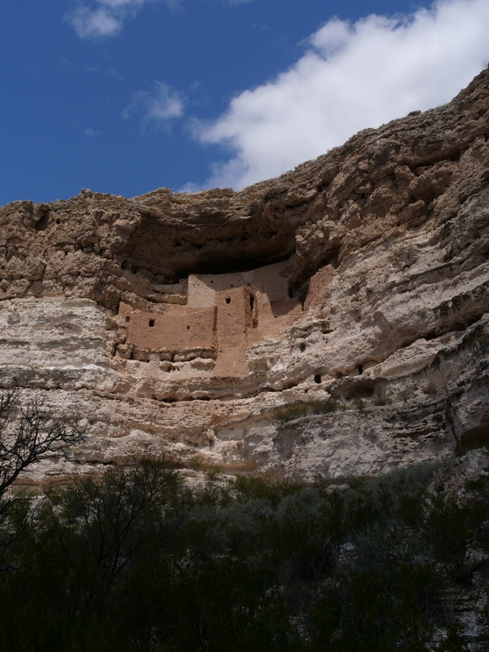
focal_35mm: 32
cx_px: 244
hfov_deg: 44.2
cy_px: 326
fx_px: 603
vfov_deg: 56.8
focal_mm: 16
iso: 200
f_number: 8
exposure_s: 1/800
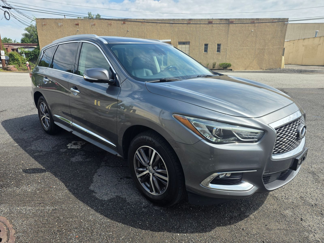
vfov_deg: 58.9
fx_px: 215
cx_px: 162
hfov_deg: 73.9
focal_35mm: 23
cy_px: 122
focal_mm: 6.25
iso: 80
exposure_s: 1/3390
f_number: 1.7
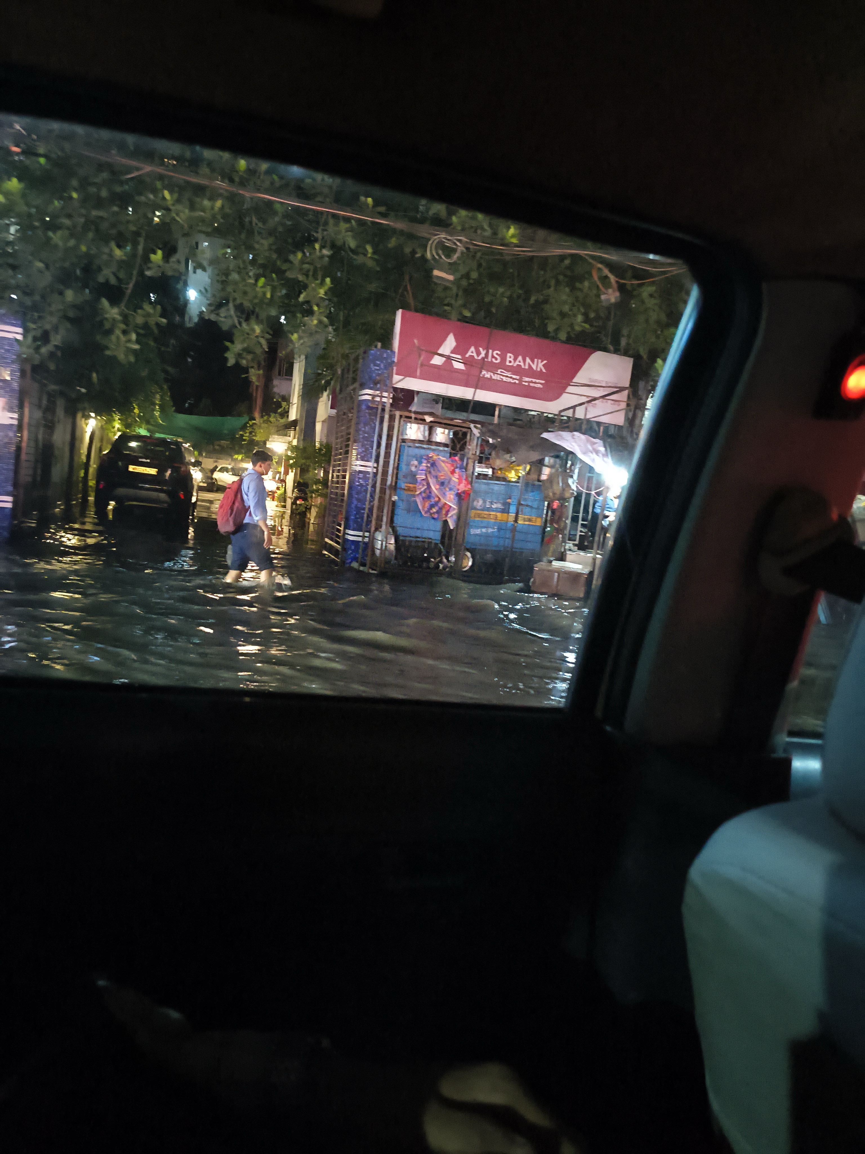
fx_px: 766
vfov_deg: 73.9
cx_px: 432
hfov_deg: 58.9
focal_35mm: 23
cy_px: 577
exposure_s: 1/20
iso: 7109
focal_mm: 5.56
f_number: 1.8
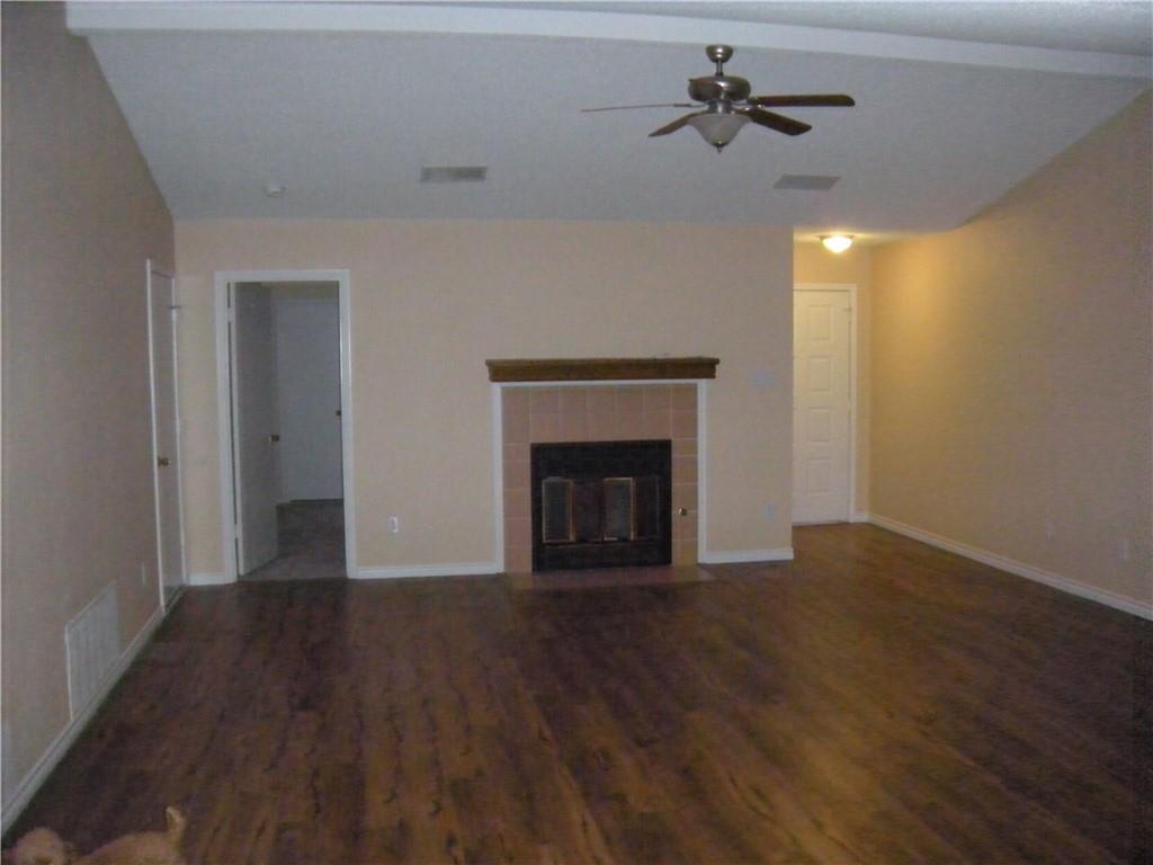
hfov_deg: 52.6
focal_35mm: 35
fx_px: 1166
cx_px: 576
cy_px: 432
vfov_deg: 40.7
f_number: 3.8
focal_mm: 5.9
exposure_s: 1/60
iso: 800
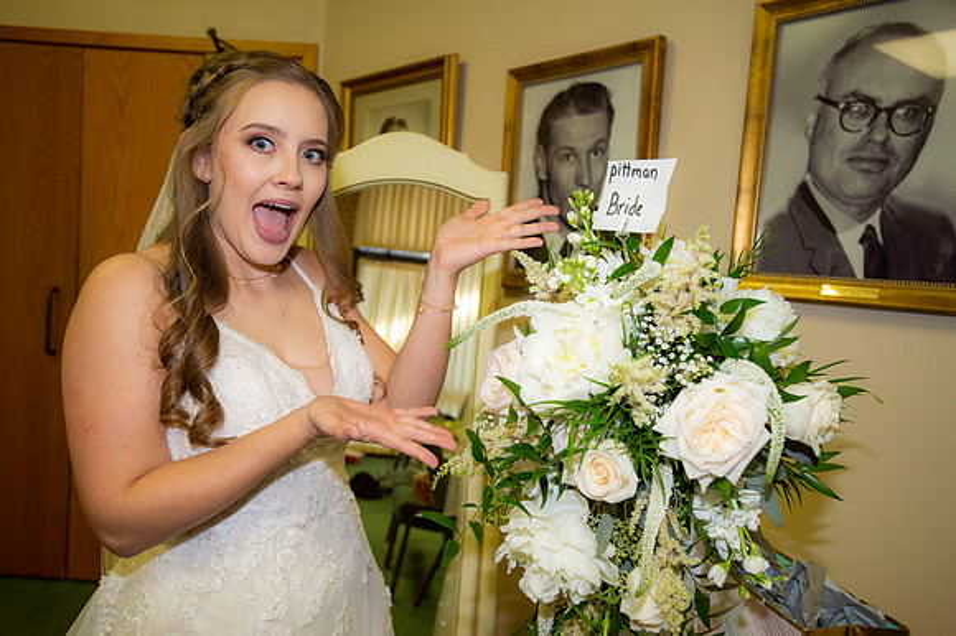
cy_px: 318
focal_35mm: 28
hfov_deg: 65.5
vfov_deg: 46.4
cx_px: 478
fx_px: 743
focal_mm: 28
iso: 640
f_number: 4
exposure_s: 1/160
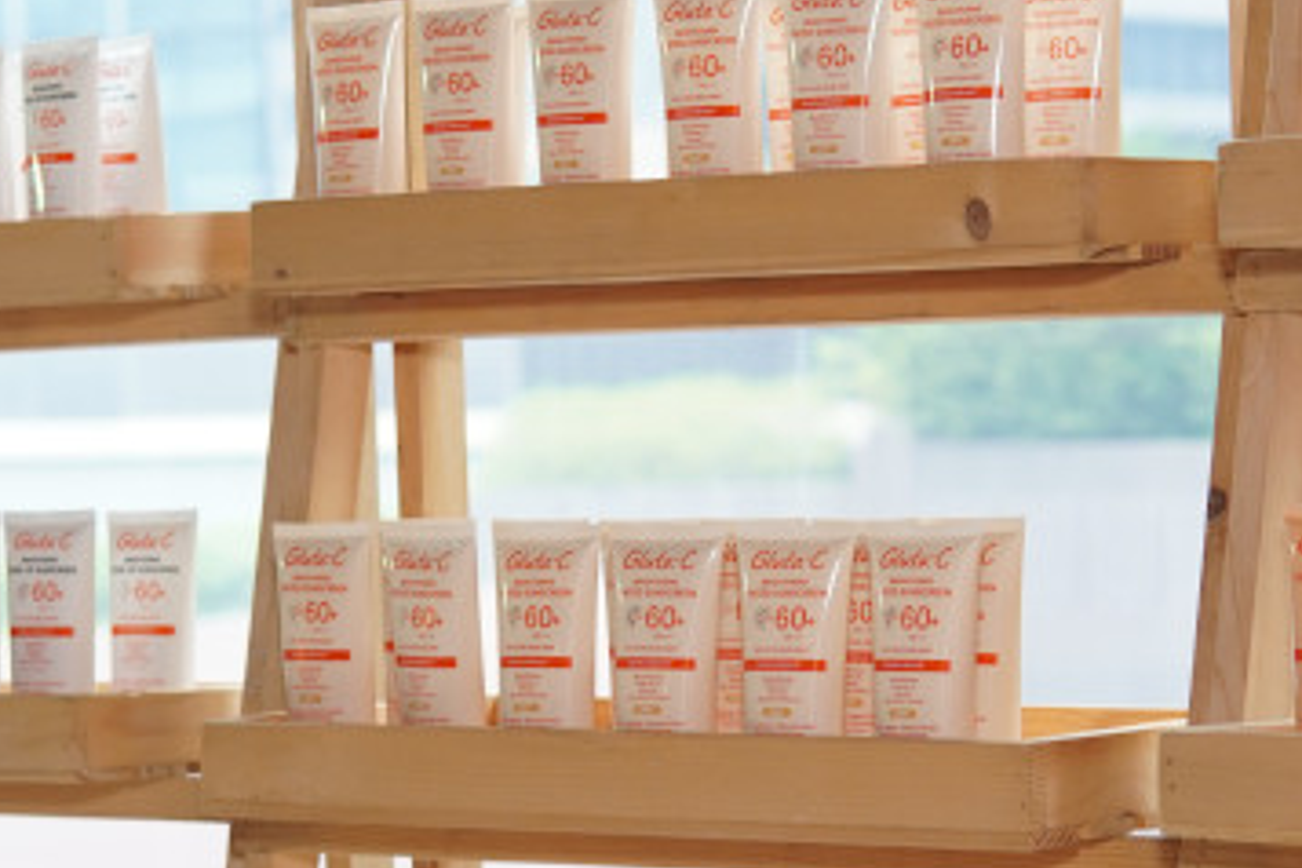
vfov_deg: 10.8
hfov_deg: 16.3
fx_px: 4557
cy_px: 757
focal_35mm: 126
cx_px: 627
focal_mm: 30
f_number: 2.8
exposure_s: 1/125
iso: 250
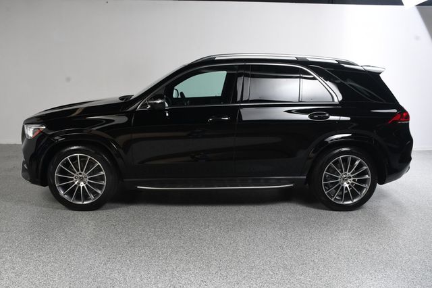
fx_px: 360
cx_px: 216
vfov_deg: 43.6
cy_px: 144
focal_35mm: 30
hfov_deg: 62.0
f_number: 10
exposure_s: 1/160
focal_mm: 20
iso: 100
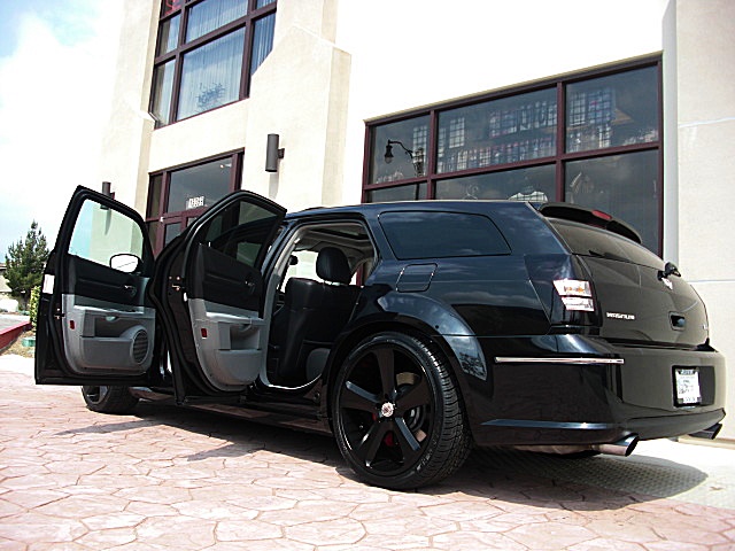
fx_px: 764
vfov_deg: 39.7
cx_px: 368
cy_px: 276
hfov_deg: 51.4
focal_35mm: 36
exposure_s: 1/500
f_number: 2.8
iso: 50
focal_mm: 6.3
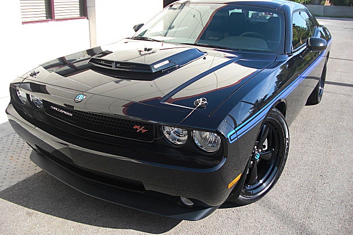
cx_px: 175
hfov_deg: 50.7
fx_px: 372
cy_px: 115
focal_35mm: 38
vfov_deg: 35.0
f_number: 2.8
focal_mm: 6.3
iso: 50
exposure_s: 1/320
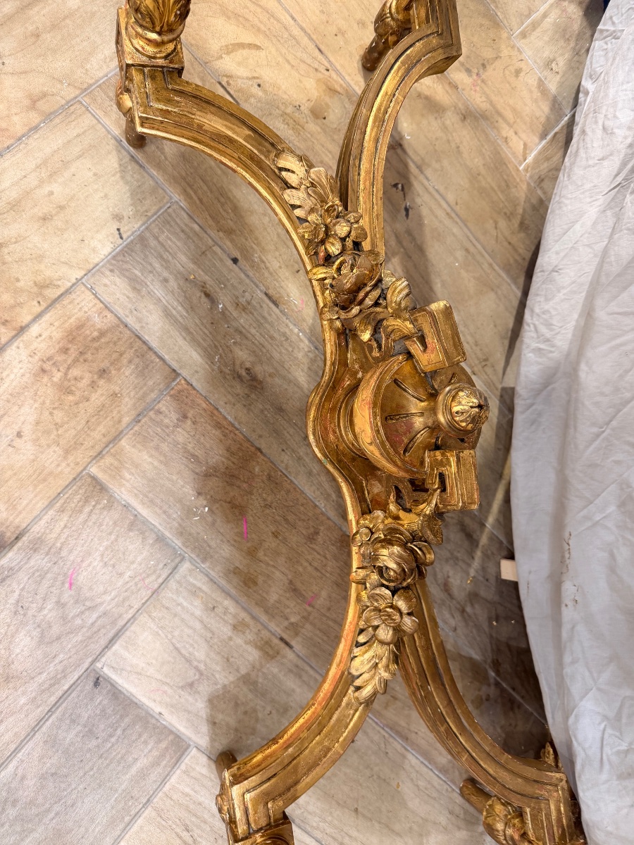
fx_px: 586
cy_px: 422
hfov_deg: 56.8
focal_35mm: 24
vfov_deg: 71.6
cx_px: 317
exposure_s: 1/50
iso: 160
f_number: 1.78
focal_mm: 6.76
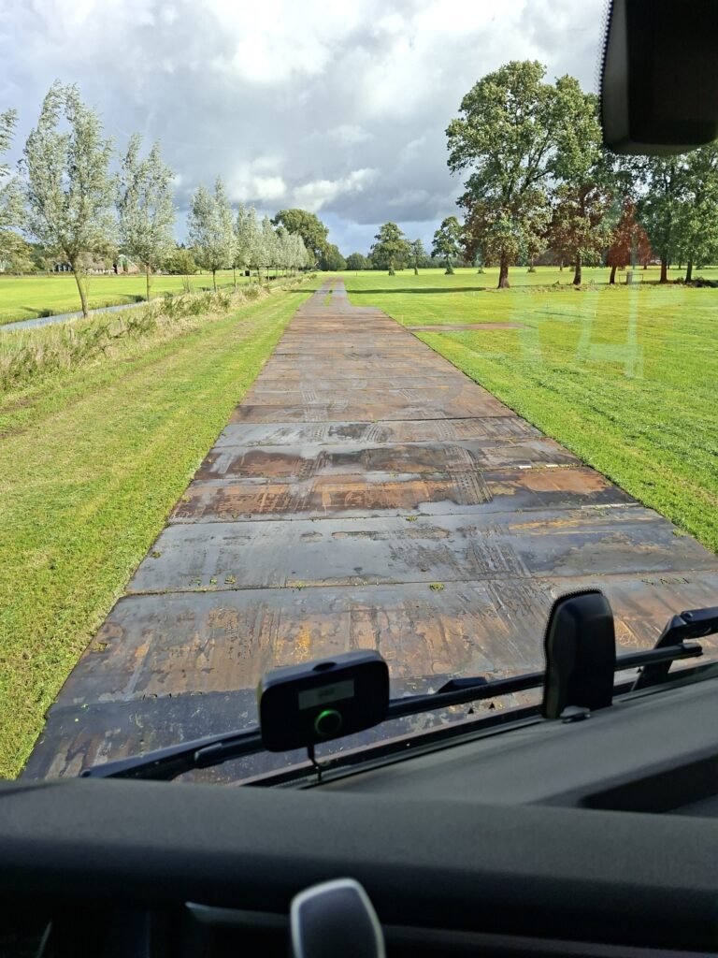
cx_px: 359
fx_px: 636
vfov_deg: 73.9
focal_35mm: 23
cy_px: 479
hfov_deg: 58.9
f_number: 1.8
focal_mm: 5.54
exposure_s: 1/1126
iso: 50
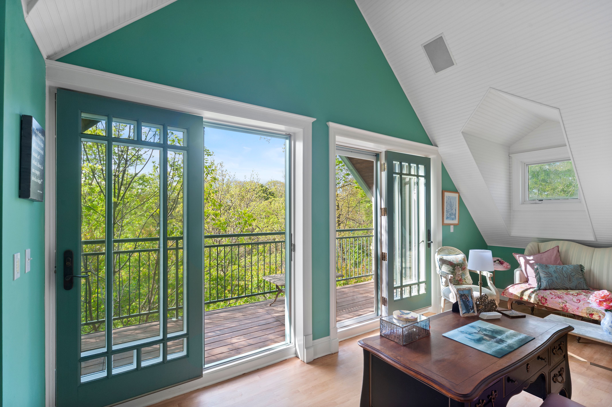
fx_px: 289
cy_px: 204
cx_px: 306
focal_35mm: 17
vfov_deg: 70.4
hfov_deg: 93.3
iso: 400
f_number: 8
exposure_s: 1/30
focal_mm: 17
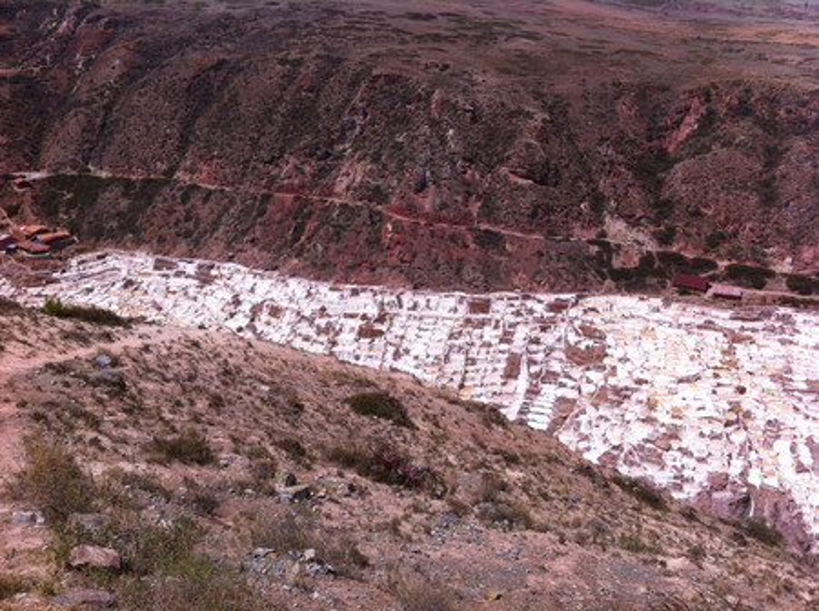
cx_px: 410
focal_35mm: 35
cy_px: 306
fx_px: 827
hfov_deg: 52.7
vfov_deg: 40.6
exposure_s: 1/2320
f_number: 2.8
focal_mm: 3.85
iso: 80
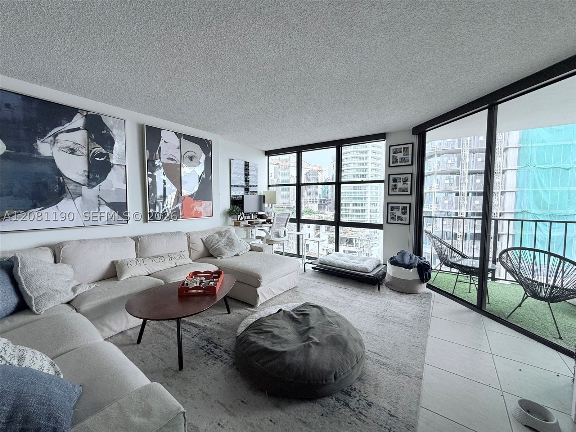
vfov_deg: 85.7
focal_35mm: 14
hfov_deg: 102.1
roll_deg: -0.4
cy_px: 216
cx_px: 288
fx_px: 233
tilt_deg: -3.7
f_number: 2.2
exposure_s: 1/140
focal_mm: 2.22
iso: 50
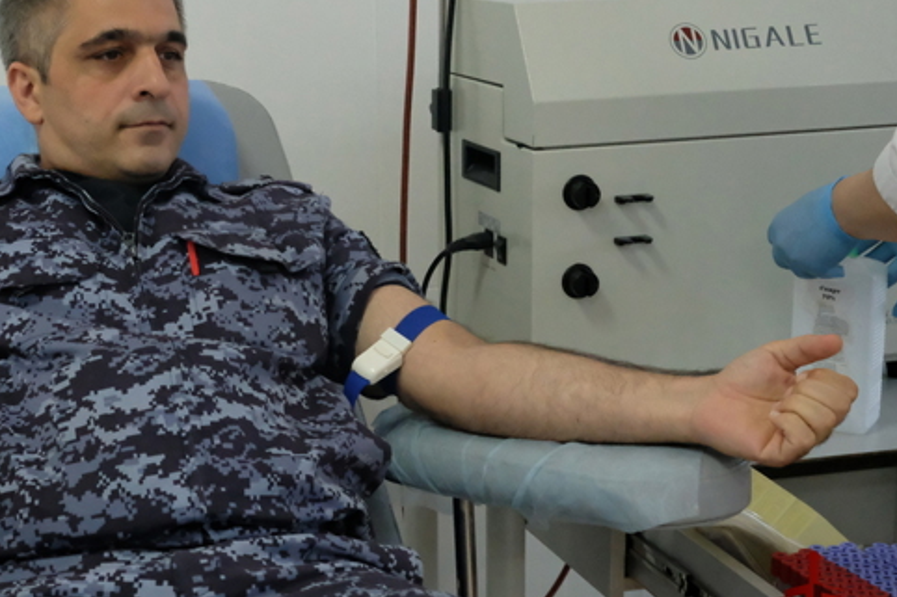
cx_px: 205
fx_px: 1743
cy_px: 311
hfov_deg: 28.4
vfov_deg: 19.4
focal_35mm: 70
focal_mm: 30.2
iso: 12800
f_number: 7.1
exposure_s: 1/550
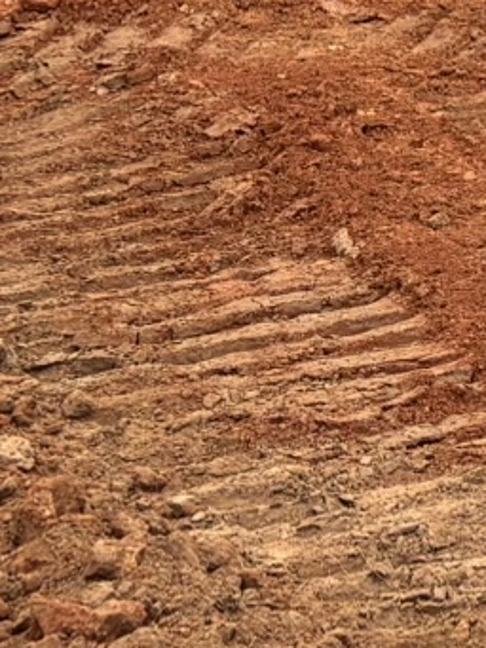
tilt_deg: -2.0
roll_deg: +0.0
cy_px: -469
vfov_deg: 11.8
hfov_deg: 8.4
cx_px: 1321
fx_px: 2918
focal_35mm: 156
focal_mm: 5.96
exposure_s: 1/2778
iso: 50
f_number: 1.6
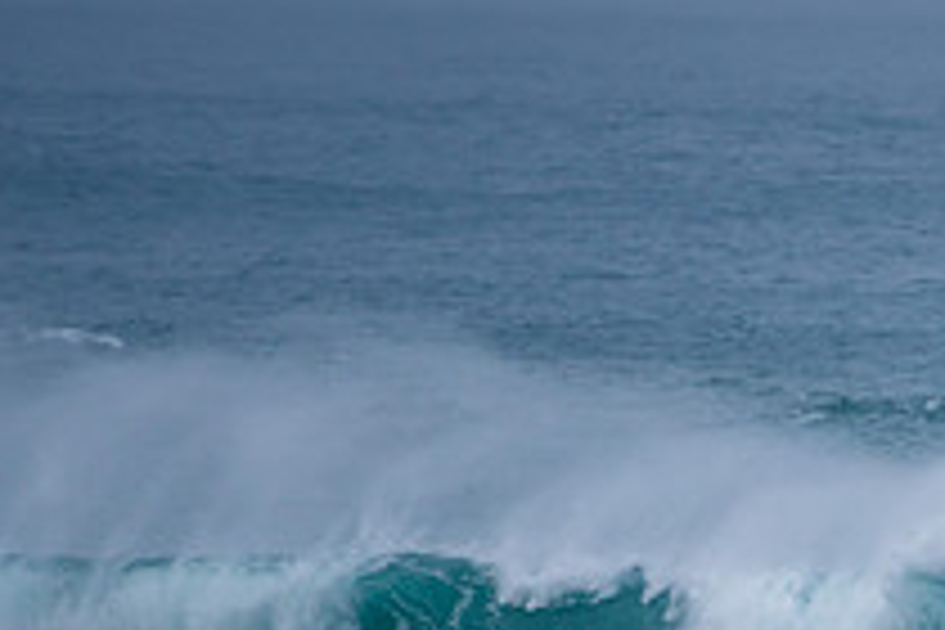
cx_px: 1135
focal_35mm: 1692
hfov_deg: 1.2
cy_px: 725
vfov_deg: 0.8
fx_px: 44412
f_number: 5.6
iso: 140
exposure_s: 1/1250
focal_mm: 500
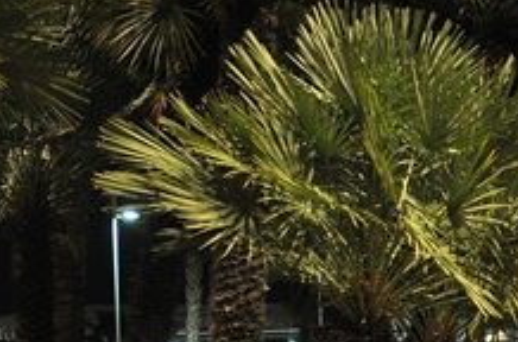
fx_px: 1978
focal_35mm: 138
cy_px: 308
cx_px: 221
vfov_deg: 9.8
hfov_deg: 14.9
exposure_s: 1/13
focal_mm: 25
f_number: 4
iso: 800
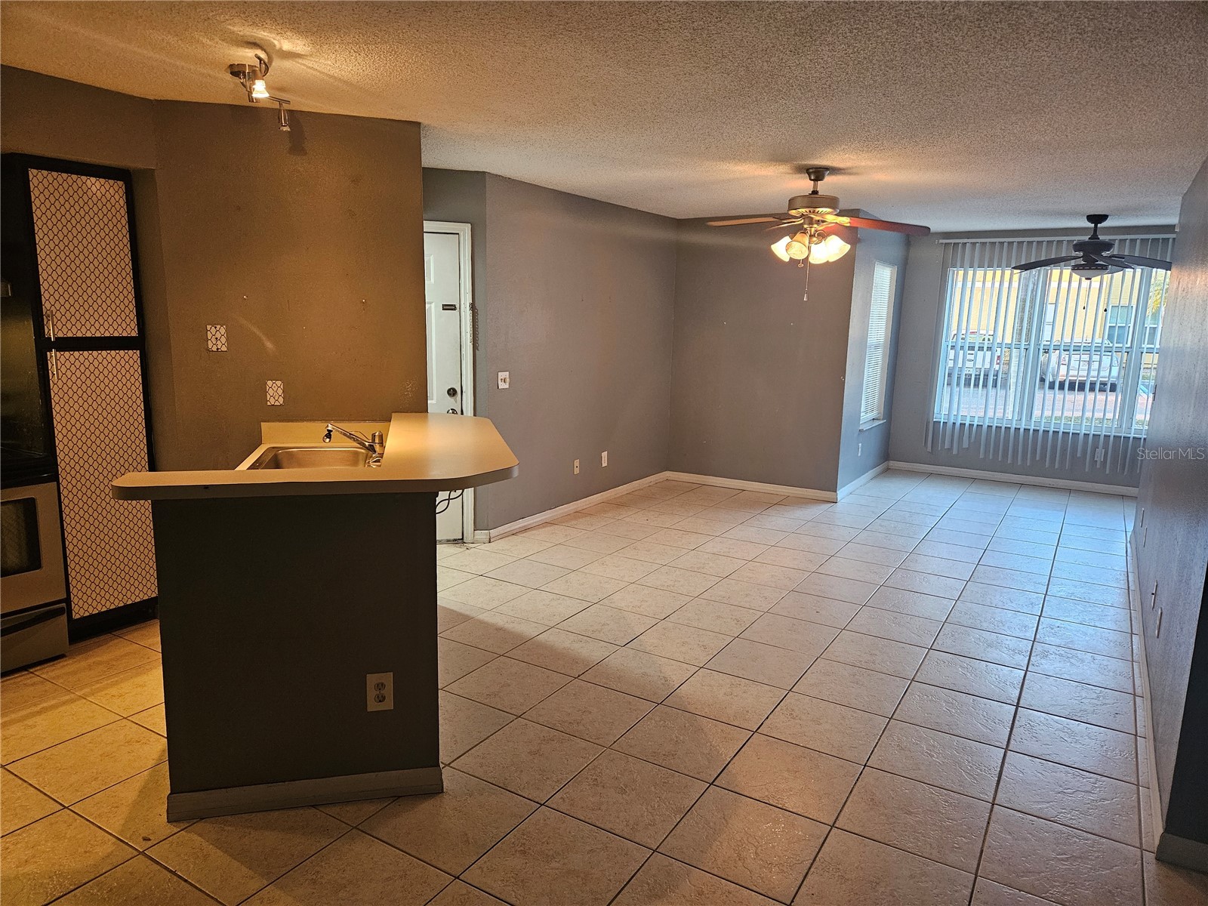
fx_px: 803
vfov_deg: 58.9
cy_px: 453
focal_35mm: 23
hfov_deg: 73.9
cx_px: 604
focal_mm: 5.4
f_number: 1.8
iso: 500
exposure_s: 1/60
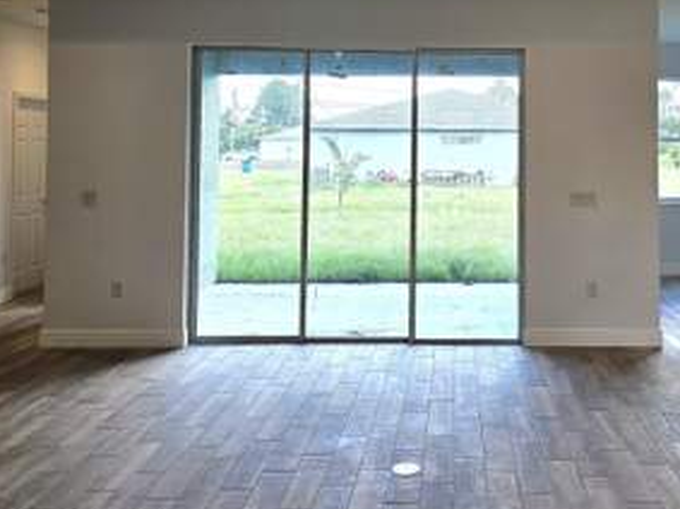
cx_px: 473
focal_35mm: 39
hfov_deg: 46.8
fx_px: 766
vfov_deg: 36.0
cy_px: 133
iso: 40
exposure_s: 1/120
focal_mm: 6.3
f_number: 1.7
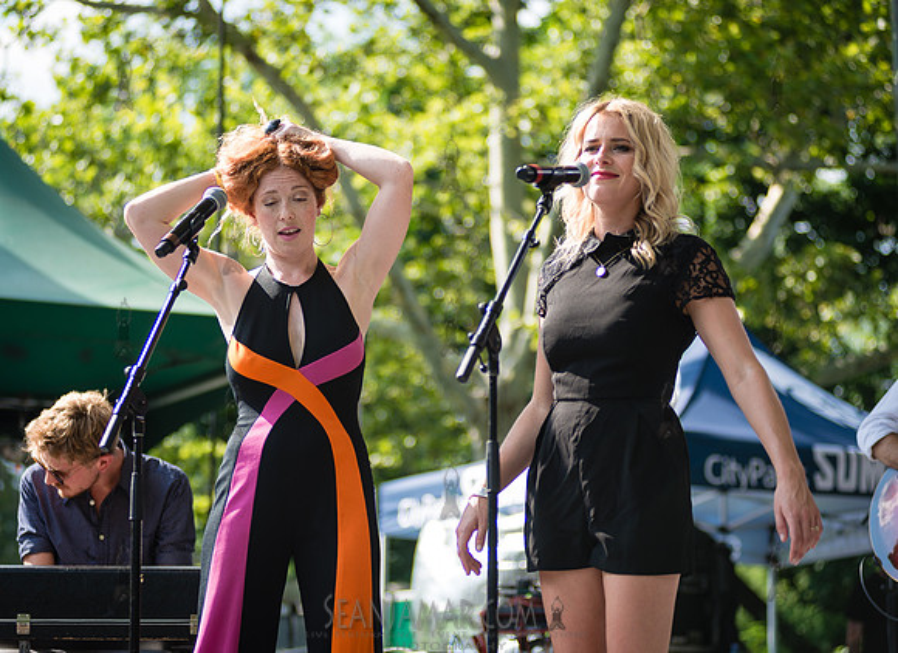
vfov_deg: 14.1
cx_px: 389
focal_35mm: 103
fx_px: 2650
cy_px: 329
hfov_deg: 19.2
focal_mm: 92
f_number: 2.8
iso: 200
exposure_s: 1/1000
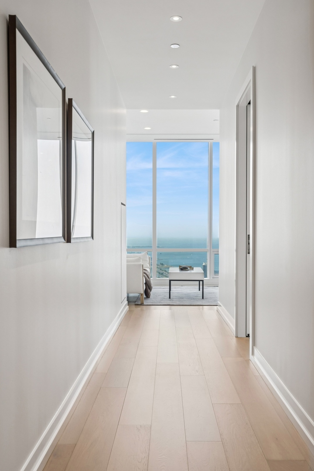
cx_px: 157
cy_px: 236
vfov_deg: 53.1
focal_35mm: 36
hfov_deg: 36.9
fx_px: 471
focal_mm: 24
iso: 320
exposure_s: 1/200
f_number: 8
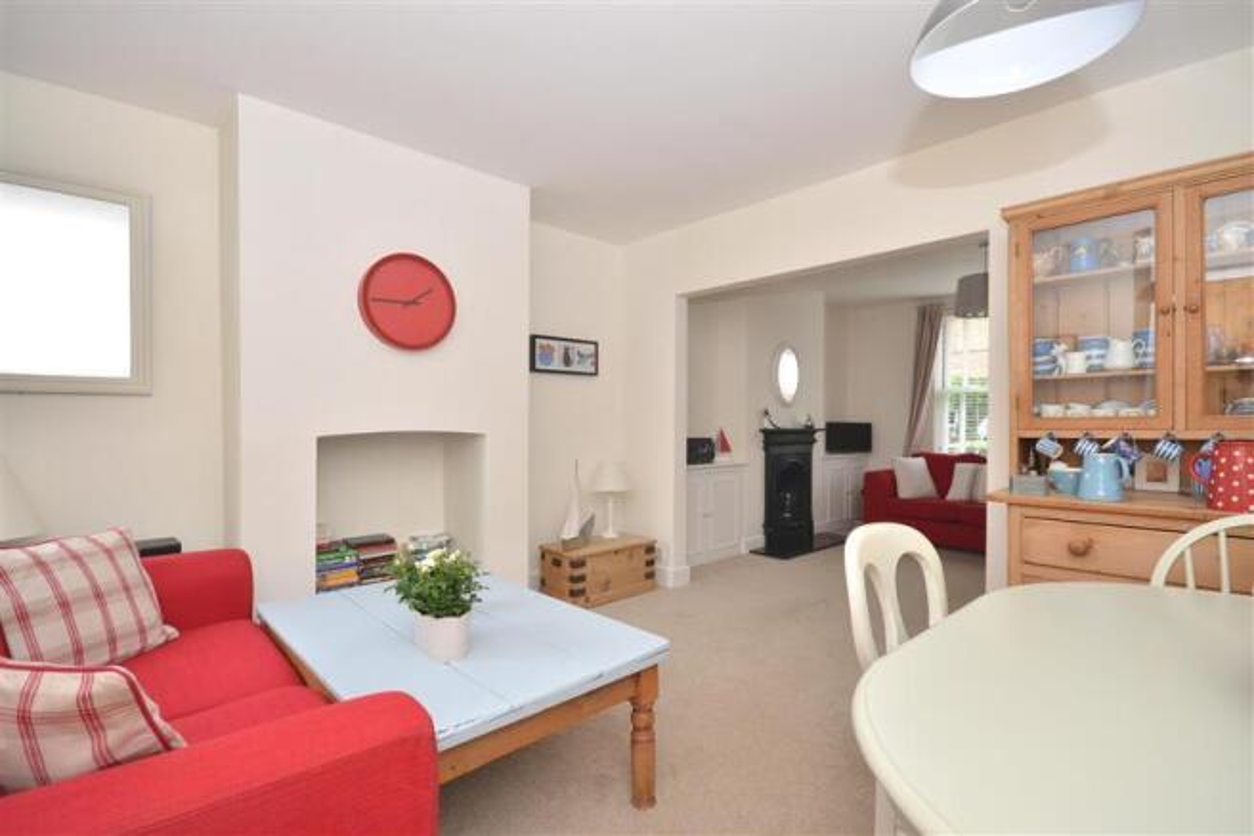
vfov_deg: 69.6
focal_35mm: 17
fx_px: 601
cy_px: 418
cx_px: 627
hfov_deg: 92.5
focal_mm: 11.5
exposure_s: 1/40
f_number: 9
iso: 500
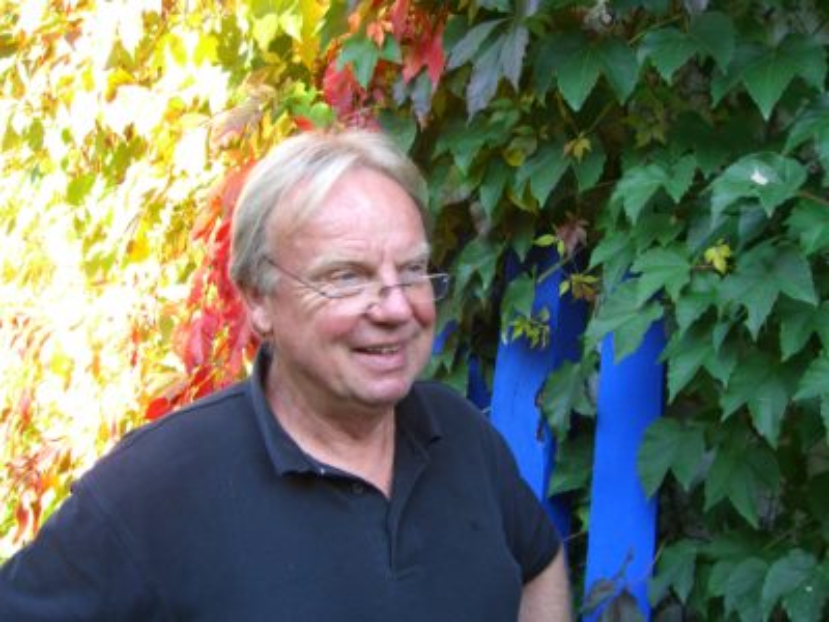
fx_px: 910
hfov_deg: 49.0
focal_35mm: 38
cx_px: 414
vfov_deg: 37.7
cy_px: 311
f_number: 2.8
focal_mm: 7.9
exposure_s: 1/60
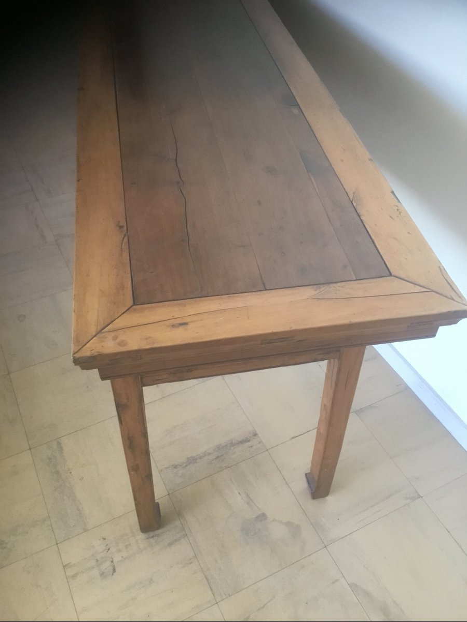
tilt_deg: -44.7
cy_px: 311
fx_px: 558
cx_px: 234
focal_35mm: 31
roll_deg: -2.0
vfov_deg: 58.4
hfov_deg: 45.4
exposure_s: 1/33
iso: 160
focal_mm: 3.3
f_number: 2.4
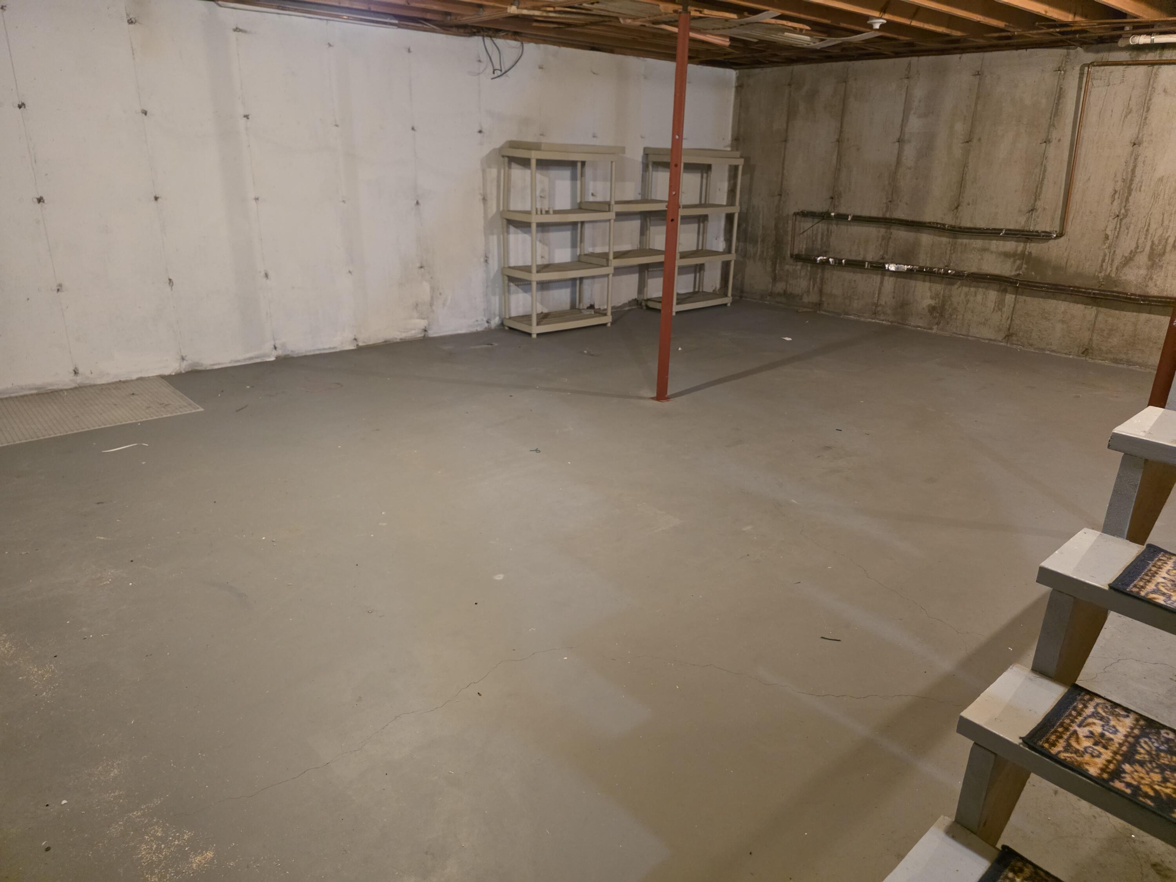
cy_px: 441
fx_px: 781
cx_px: 588
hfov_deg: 73.9
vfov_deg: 58.9
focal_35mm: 23
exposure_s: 1/120
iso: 1600
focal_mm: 6.3
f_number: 1.7
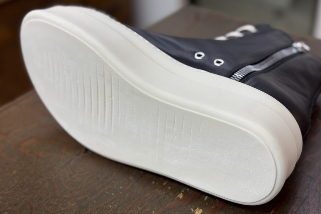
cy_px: 110
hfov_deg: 38.9
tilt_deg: -34.5
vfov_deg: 26.5
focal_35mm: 51
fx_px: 455
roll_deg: +2.6
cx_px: 162
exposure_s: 1/120
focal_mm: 6.76
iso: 80
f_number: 1.78
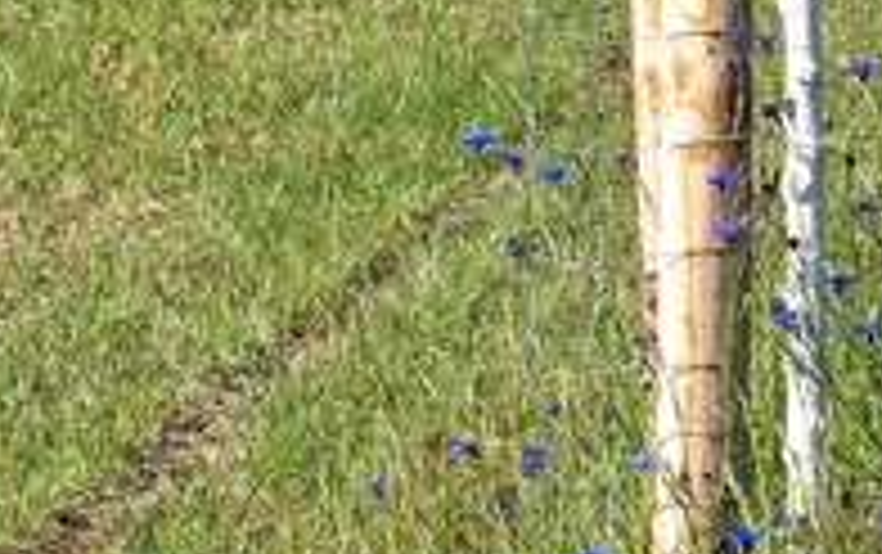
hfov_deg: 4.7
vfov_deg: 3.0
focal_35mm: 443
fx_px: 10661
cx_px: 1402
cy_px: -333
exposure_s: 1/1000
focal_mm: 28.4
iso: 200
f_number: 6.3
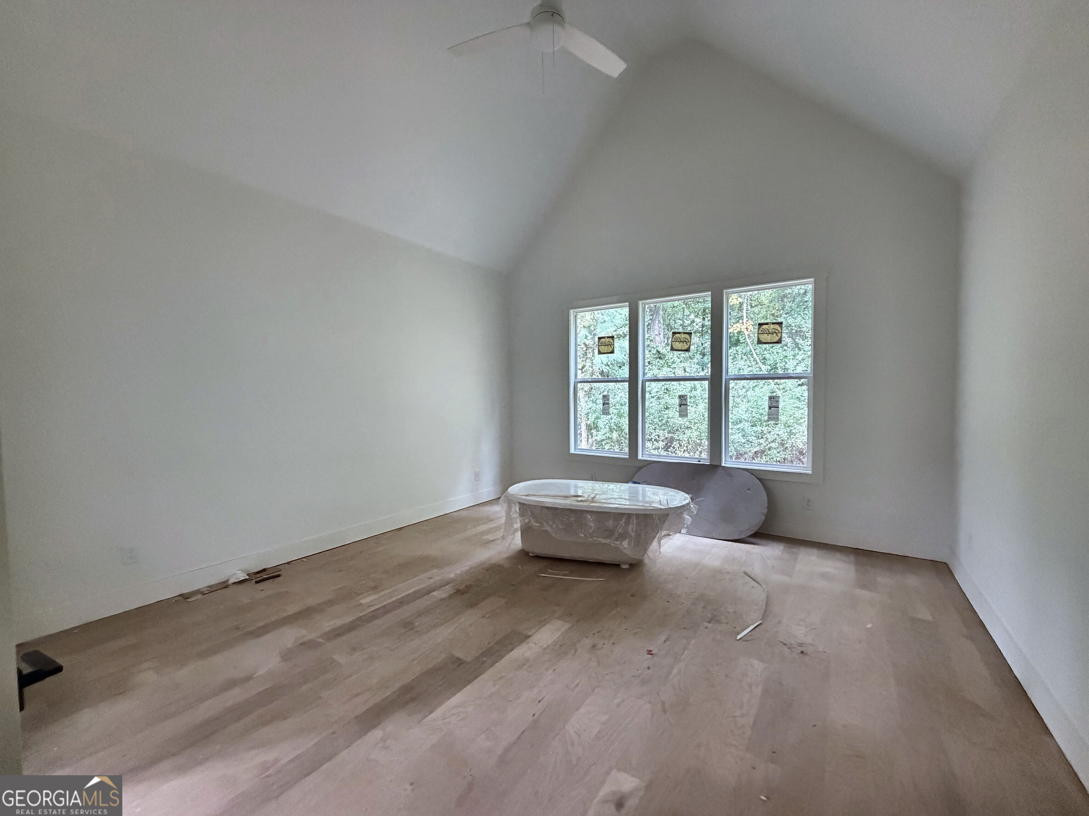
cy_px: 408
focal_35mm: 14
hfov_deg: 102.1
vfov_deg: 85.7
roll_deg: +0.5
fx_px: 440
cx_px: 544
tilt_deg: -3.8
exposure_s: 1/60
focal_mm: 2.22
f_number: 2.2
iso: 800
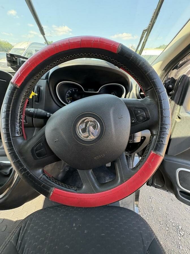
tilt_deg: -25.1
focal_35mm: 14
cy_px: 127
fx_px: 102
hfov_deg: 85.7
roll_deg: -2.9
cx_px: 95
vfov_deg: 102.1
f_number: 2.2
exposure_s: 1/99
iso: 125
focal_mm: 2.22
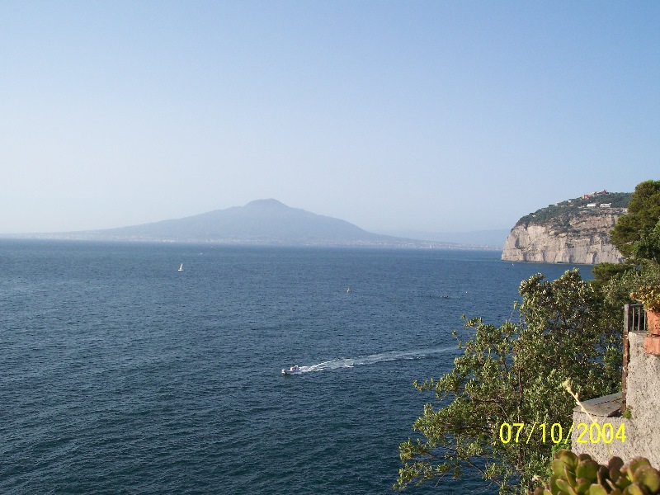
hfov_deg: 49.0
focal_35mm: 38
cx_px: 330
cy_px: 248
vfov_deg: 37.7
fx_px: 725
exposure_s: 1/500
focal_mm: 8
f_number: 4.8
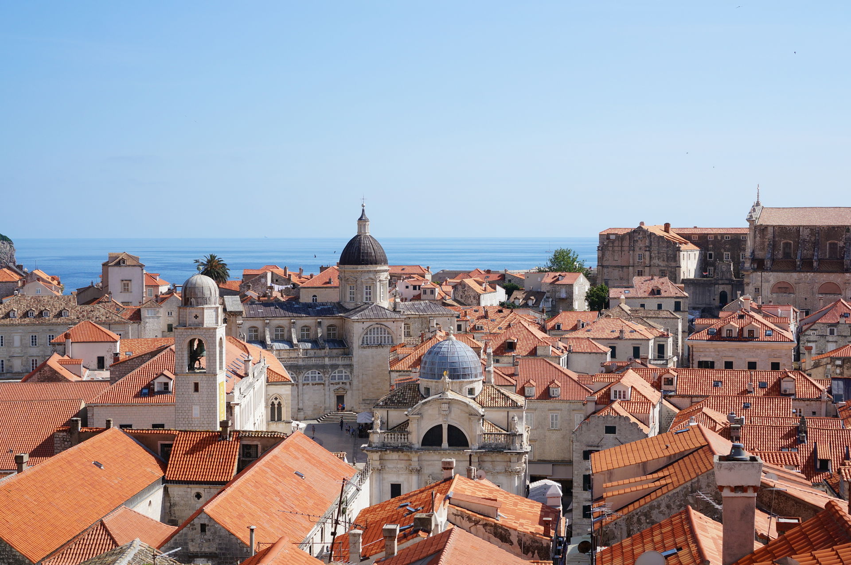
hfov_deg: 37.9
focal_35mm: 52
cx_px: 426
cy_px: 282
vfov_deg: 25.7
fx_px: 1240
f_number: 5.6
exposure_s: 1/1000
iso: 200
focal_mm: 35
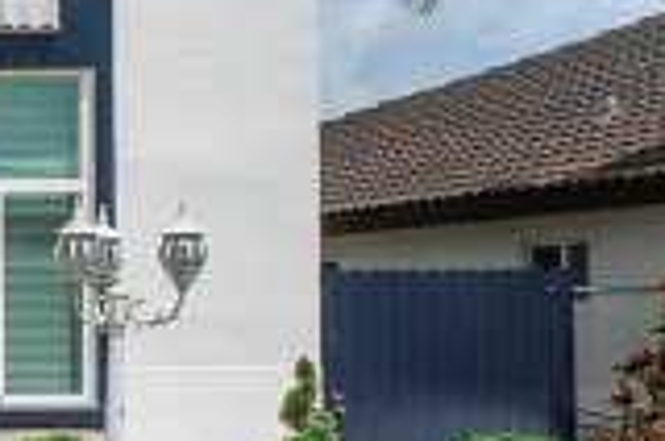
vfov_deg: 18.0
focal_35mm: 75
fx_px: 1383
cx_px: -786
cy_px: 337
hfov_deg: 16.8
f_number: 11
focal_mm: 10
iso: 100
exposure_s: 1/400
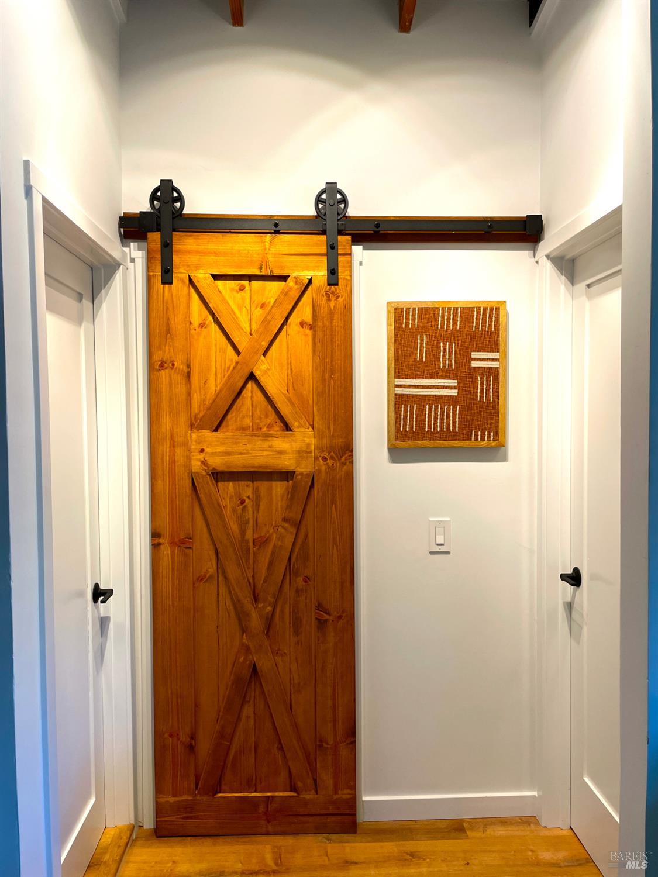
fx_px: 659
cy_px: 438
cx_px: 329
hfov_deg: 53.1
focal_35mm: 26
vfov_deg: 67.3
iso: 64
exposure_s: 1/60
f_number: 1.6
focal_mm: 4.2
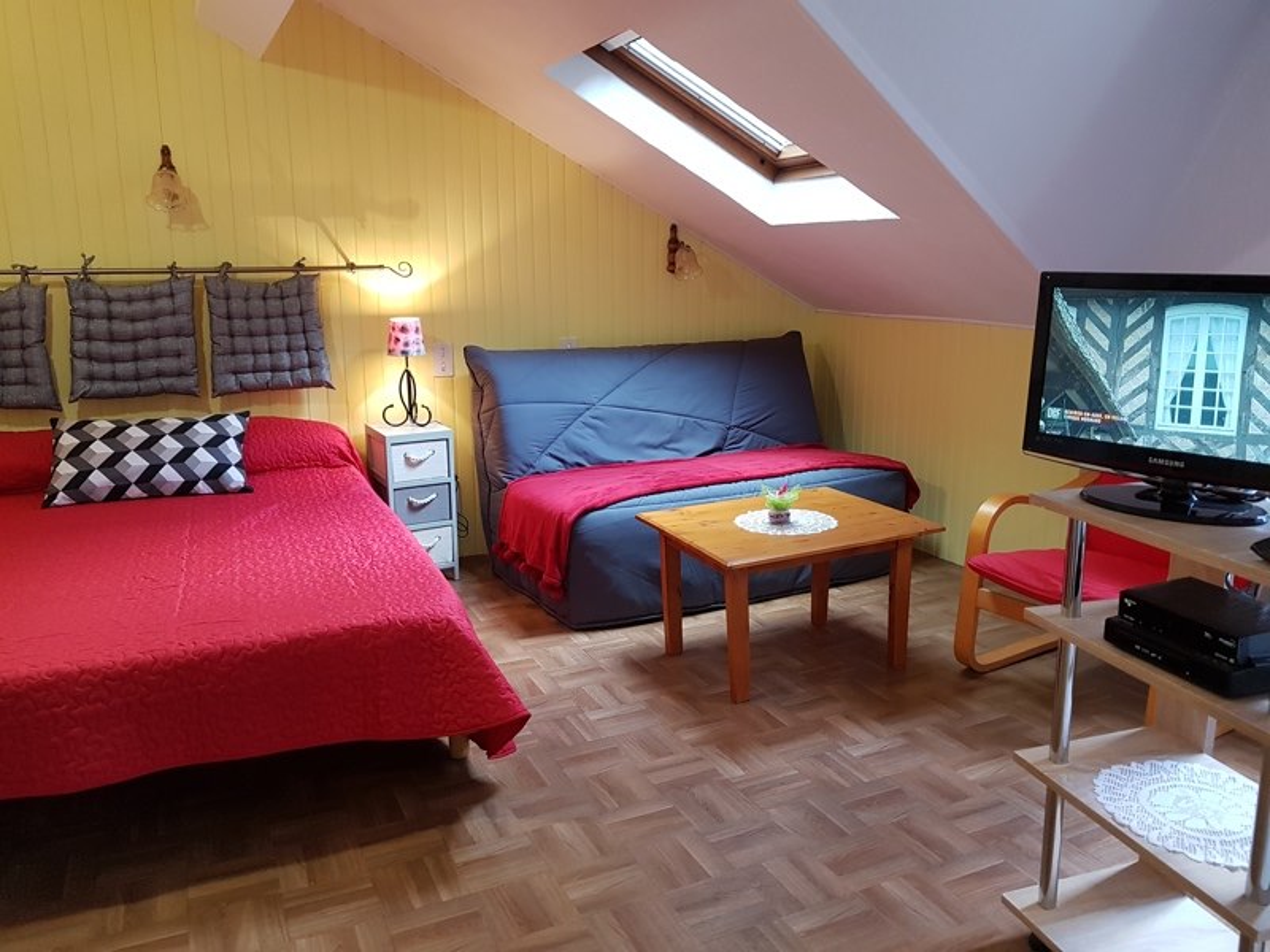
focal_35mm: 26
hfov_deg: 67.3
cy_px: 476
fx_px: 954
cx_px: 635
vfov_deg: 53.1
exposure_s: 1/33
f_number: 1.7
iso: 160
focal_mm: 4.2
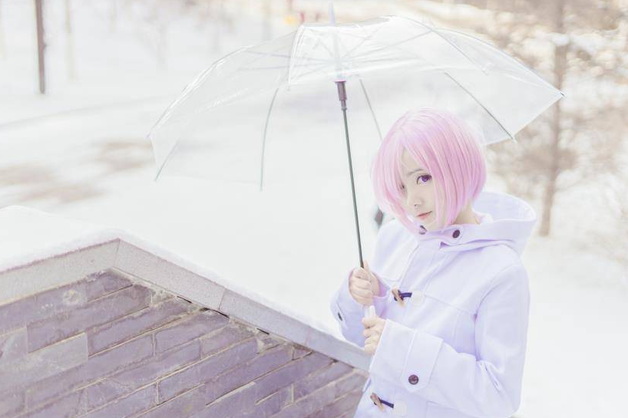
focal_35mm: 55
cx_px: 329
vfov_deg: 24.6
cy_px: 214
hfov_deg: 36.2
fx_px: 959
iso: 100
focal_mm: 50
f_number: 2
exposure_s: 1/2000
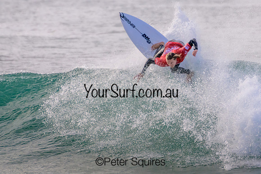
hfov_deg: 1.9
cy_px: 72
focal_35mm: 1086
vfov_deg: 1.3
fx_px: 7877
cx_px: 149
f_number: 11
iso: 2800
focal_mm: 850
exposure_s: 1/3200
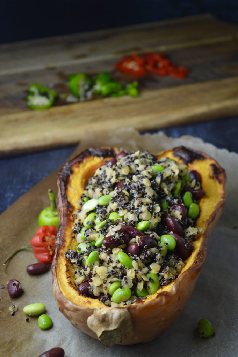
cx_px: 119
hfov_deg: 16.5
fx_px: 819
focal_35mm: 82
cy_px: 178
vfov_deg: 24.6
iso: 200
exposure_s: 1/80
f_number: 5.6
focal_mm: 55
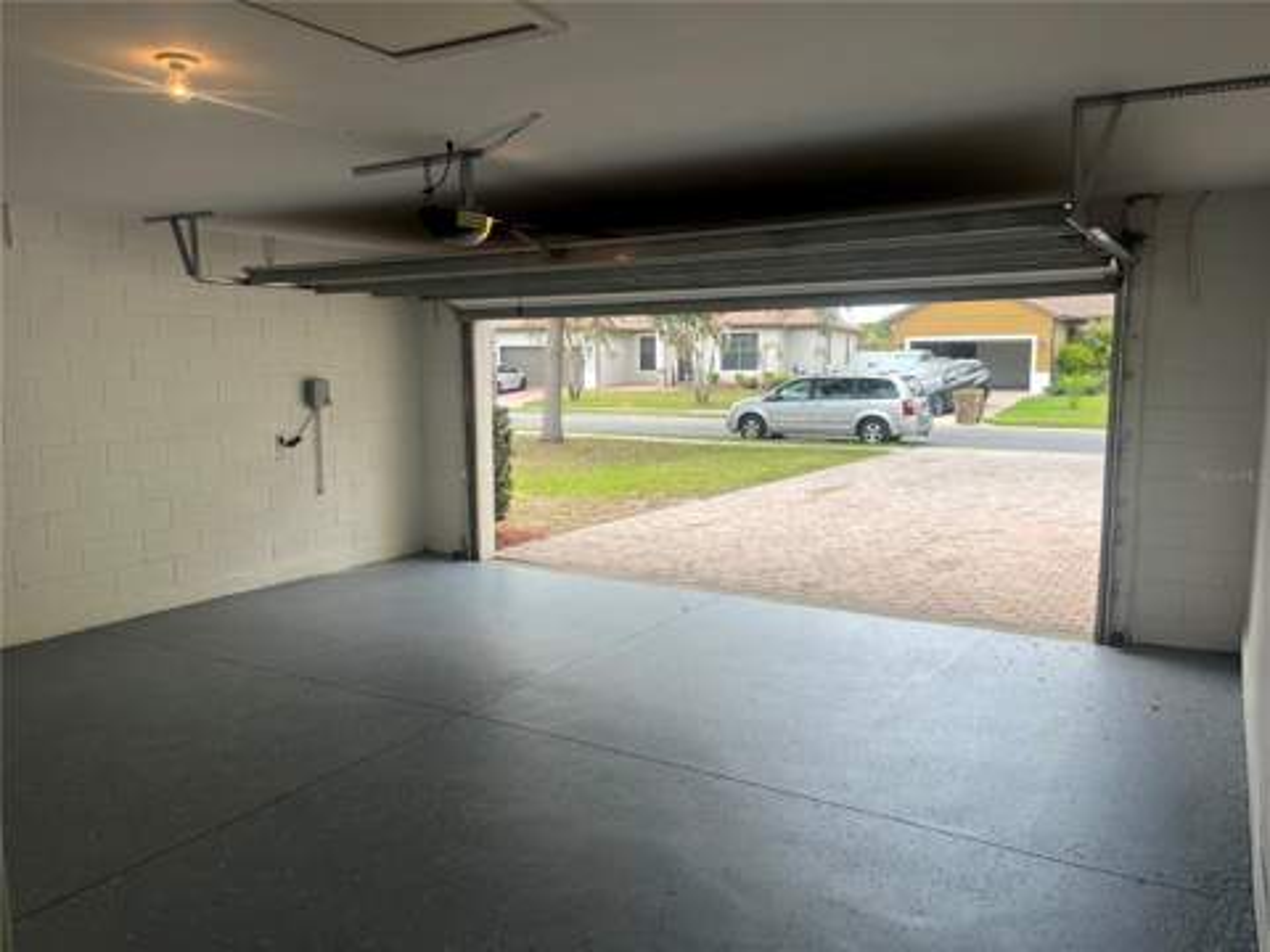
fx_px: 954
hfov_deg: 67.3
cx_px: 635
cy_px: 476
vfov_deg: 53.1
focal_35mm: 26
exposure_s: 1/544
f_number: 1.6
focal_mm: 5.1
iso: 50
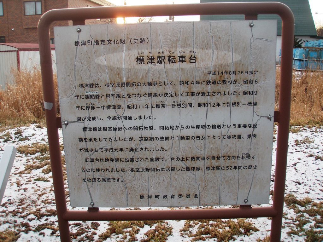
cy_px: 121
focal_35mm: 38
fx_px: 355
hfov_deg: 49.0
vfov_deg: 37.7
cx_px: 162
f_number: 3.5
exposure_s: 1/50
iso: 80
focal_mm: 6.7
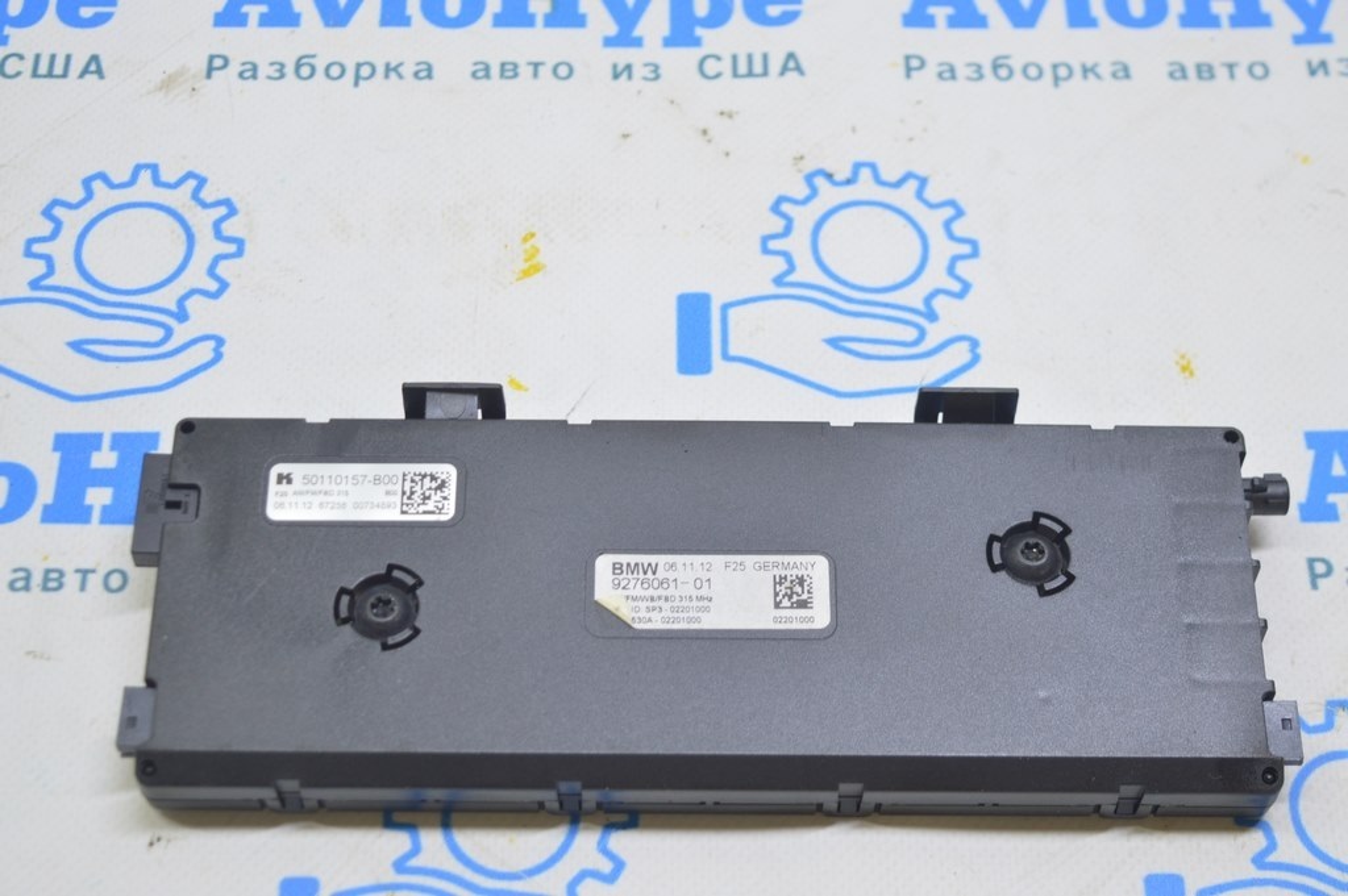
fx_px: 2357
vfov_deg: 21.5
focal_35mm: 63
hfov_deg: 31.9
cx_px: 674
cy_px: 448
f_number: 5.6
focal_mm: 42
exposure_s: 1/20
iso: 400
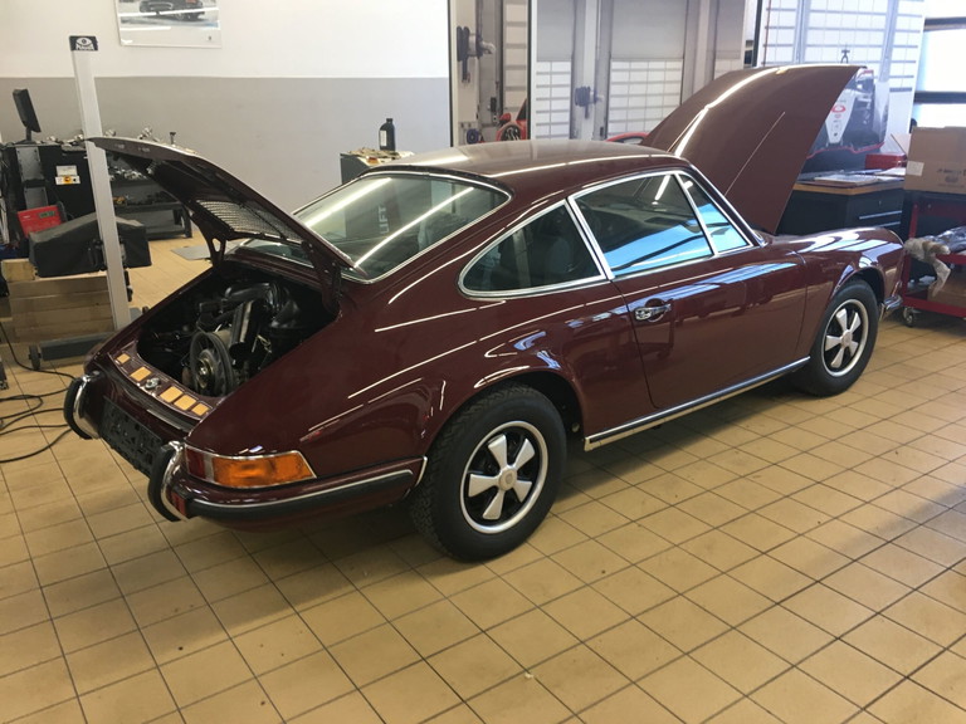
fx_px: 809
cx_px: 483
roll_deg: +1.7
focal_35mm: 29
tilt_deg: -21.1
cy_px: 362
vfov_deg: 48.2
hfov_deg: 61.7
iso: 50
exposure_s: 1/33
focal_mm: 4.15
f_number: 2.2
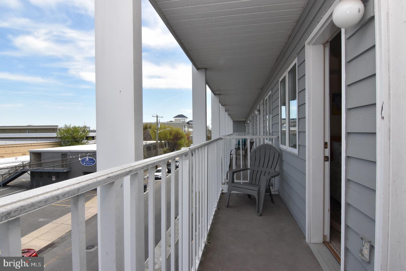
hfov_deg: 90.0
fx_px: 203
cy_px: 136
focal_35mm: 18
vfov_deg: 67.5
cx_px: 203
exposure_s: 1/200
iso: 800
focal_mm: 12
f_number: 22
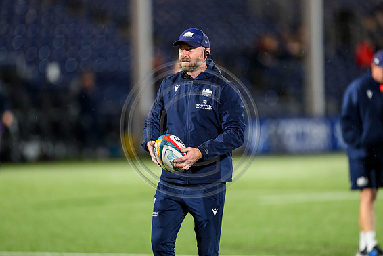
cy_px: 118
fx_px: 4651
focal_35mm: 437
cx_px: 203
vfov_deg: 3.1
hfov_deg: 4.7
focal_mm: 400
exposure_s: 1/640
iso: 5000
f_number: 2.8
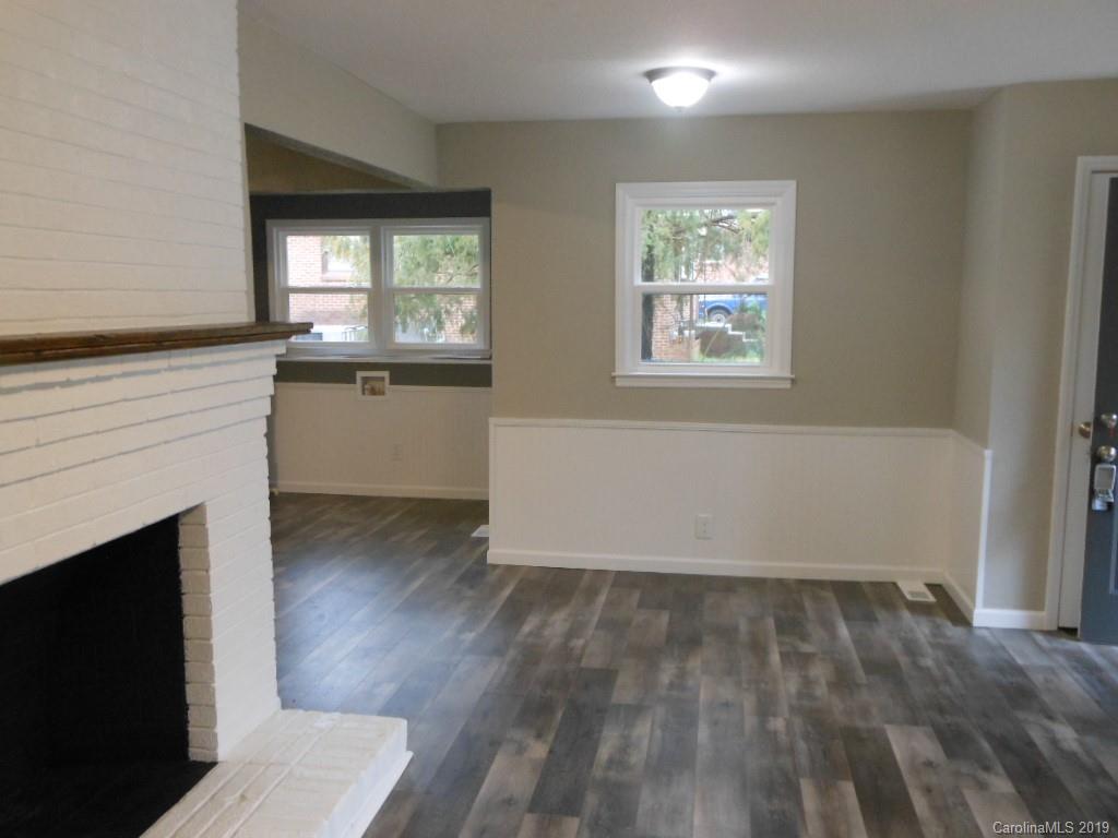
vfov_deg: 42.9
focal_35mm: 33
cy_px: 419
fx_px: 1066
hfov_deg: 55.4
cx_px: 559
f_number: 3.5
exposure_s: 1/25
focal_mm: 6
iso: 400
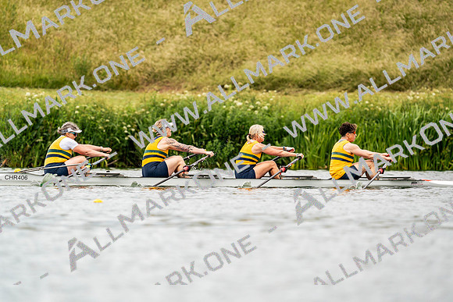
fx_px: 5500
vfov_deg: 3.1
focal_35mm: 437
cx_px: 226
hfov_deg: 4.7
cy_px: 151
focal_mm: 437
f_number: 6.3
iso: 250
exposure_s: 1/2000
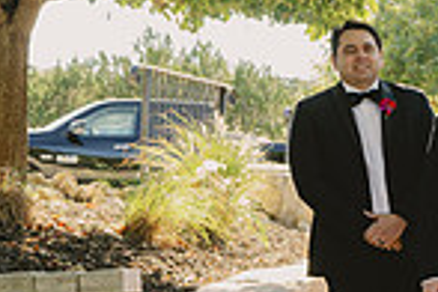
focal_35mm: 178
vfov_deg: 7.7
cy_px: 20
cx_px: 757
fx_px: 2165
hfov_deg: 10.9
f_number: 4.5
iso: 320
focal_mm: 35
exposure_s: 1/320
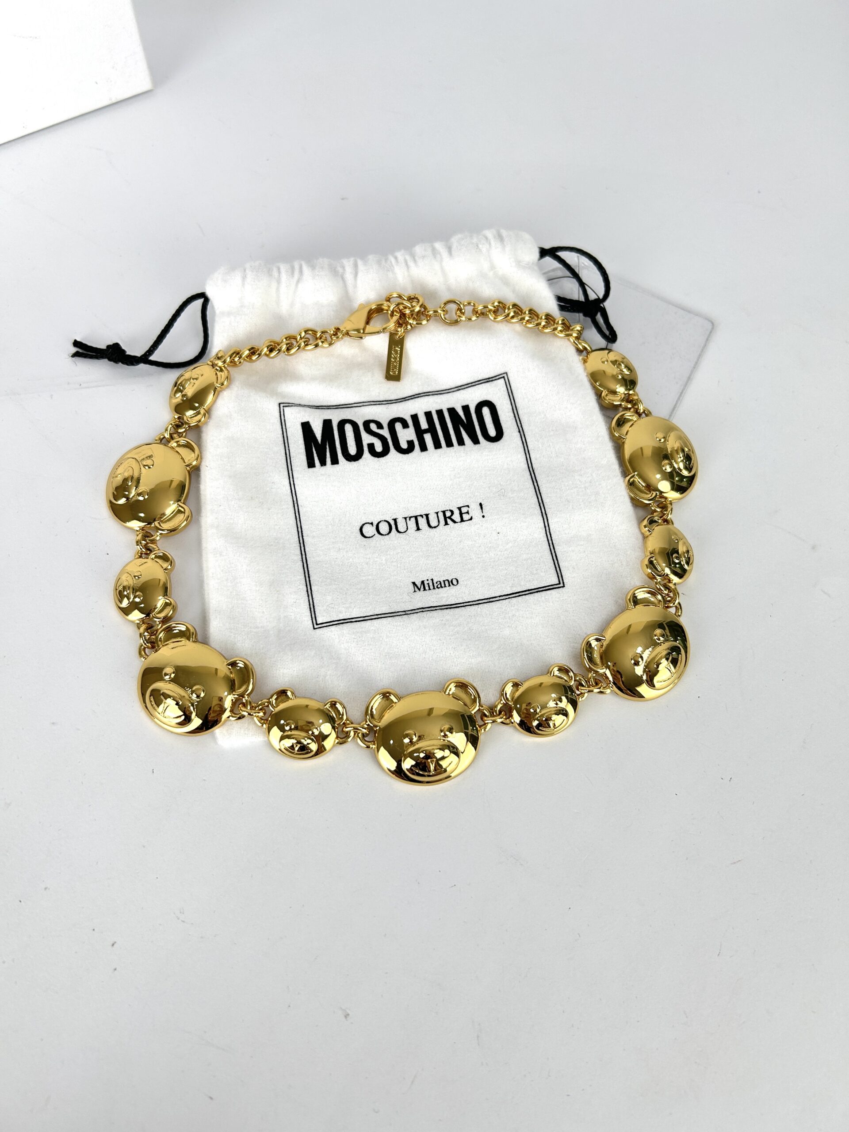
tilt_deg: -65.3
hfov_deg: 53.1
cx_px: 424
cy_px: 566
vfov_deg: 67.3
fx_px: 850
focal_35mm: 26
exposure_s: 1/146
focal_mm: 5.7
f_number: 1.5
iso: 32
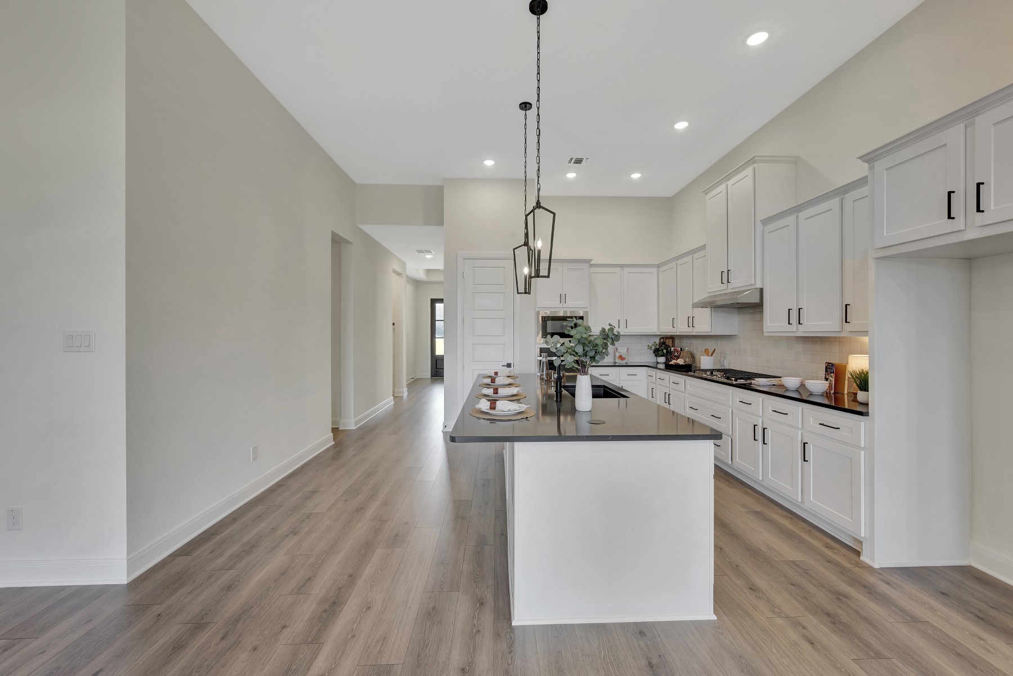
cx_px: 506
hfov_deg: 104.3
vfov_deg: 81.2
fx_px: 394
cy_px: 338
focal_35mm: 14
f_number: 9
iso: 100
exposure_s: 1/2
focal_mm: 14
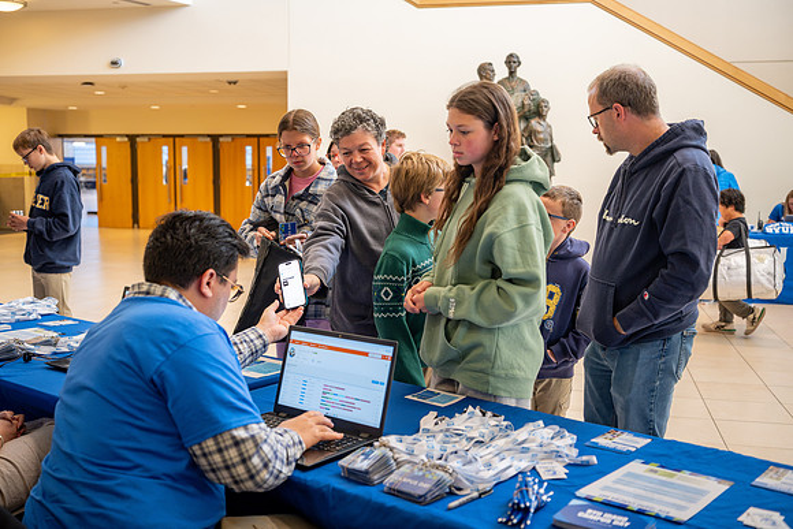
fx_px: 815
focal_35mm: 37
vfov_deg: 36.0
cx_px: 396
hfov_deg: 51.9
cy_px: 264
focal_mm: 37
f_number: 3.2
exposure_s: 1/200
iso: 1250
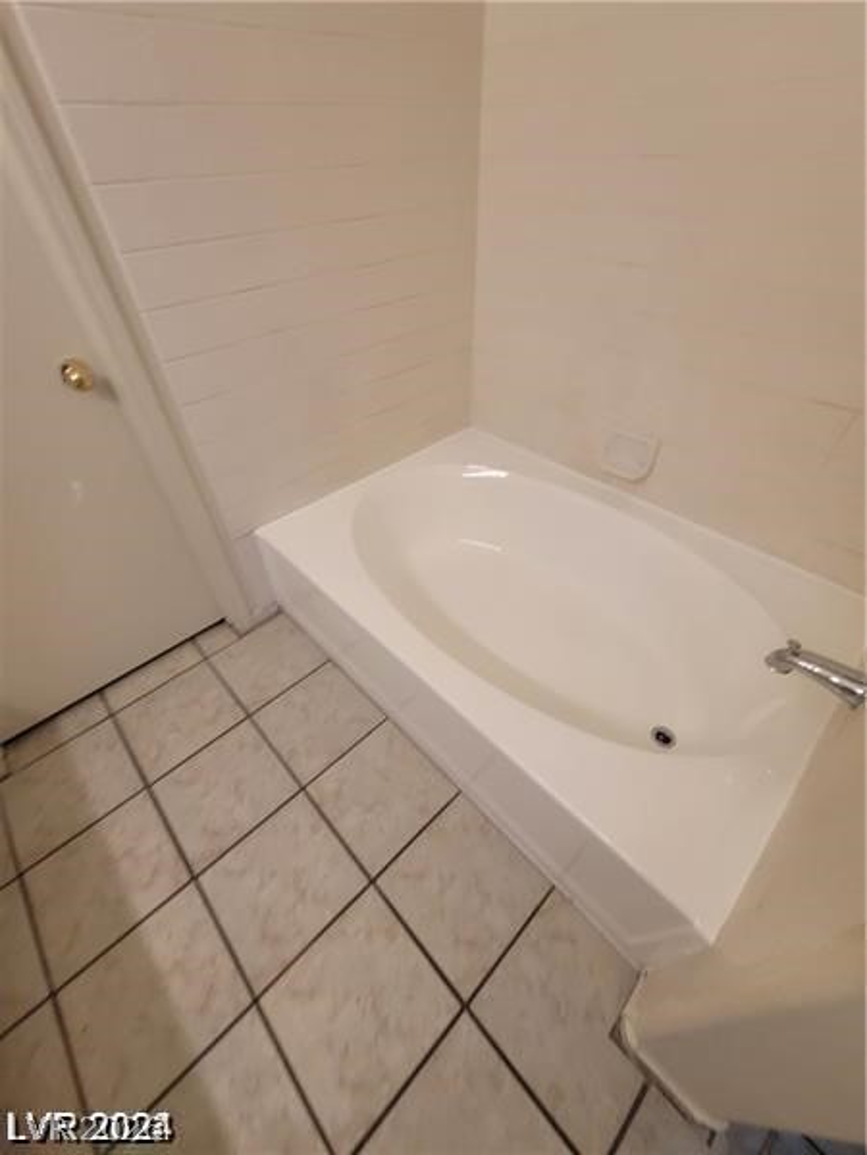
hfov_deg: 89.9
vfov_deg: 106.2
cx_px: 434
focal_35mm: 13
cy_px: 578
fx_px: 434
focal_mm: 2.2
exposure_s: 1/60
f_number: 2.2
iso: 64
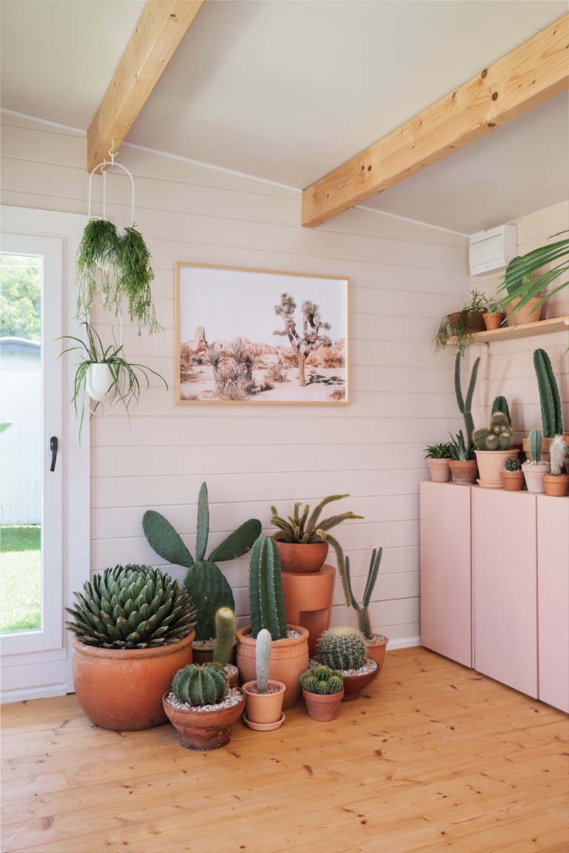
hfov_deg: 43.6
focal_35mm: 30
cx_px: 284
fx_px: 711
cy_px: 426
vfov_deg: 61.9
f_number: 11
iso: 200
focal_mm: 30
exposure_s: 1/25
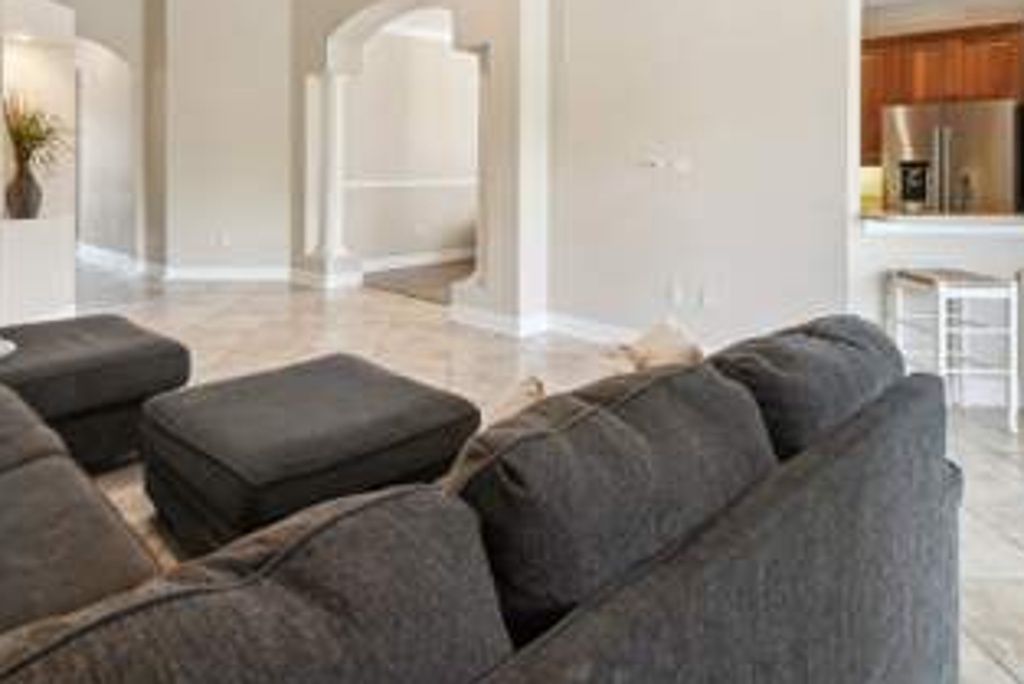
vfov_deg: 53.3
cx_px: 442
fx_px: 654
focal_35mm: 23
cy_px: 193
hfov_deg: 75.7
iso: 100
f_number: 7.1
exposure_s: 1/4
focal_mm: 10
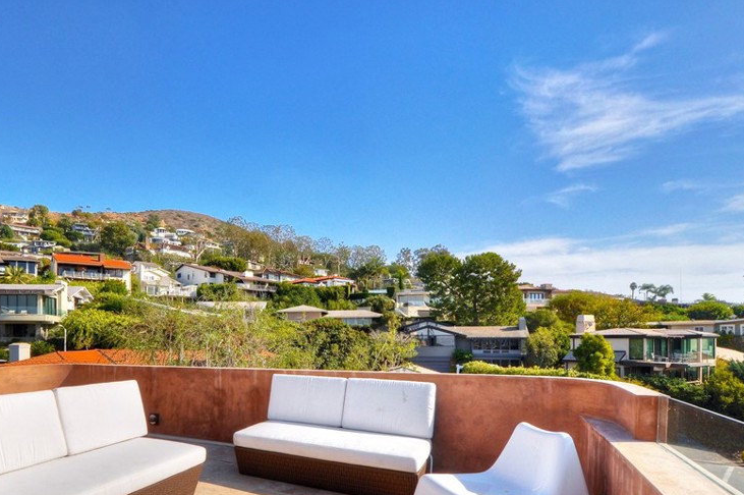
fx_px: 434
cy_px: 329
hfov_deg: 79.8
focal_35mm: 21
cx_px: 279
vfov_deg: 58.1
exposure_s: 1/640
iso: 200
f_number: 10
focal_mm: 10
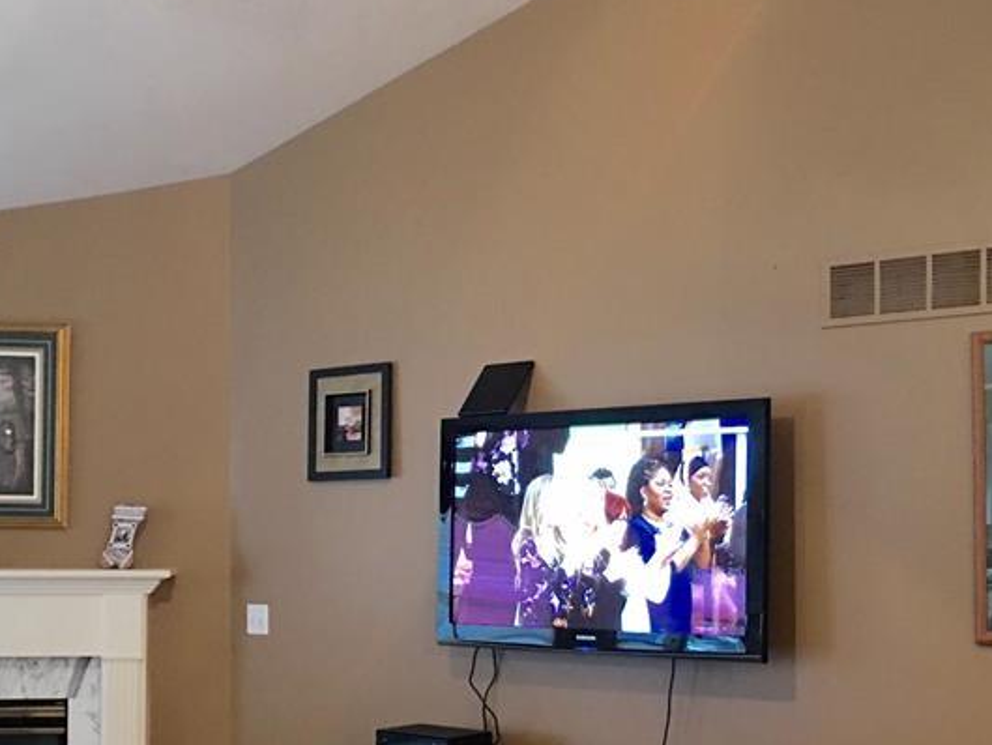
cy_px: 509
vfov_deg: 25.9
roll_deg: -0.2
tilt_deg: +2.5
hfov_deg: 34.3
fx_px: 1606
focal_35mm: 56
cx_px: 492
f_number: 2.2
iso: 64
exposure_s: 1/4
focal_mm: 4.15
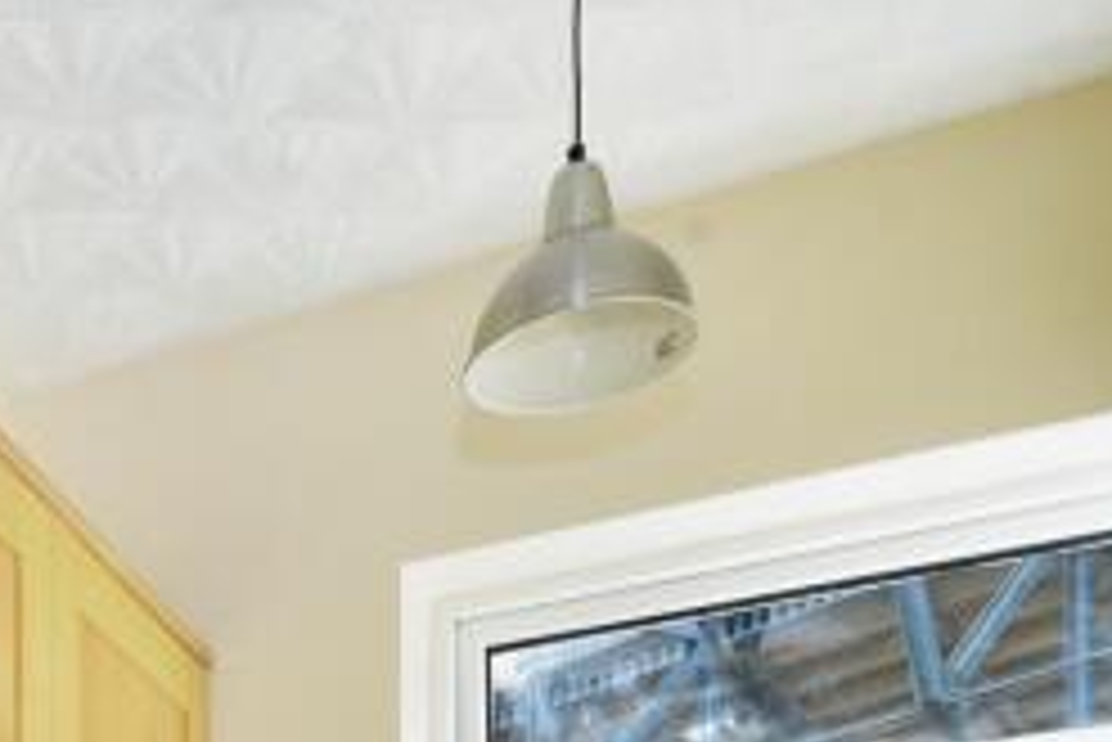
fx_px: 1793
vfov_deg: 18.3
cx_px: -275
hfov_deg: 29.0
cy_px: 1349
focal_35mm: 58
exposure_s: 1/30
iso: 400
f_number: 11
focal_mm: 14
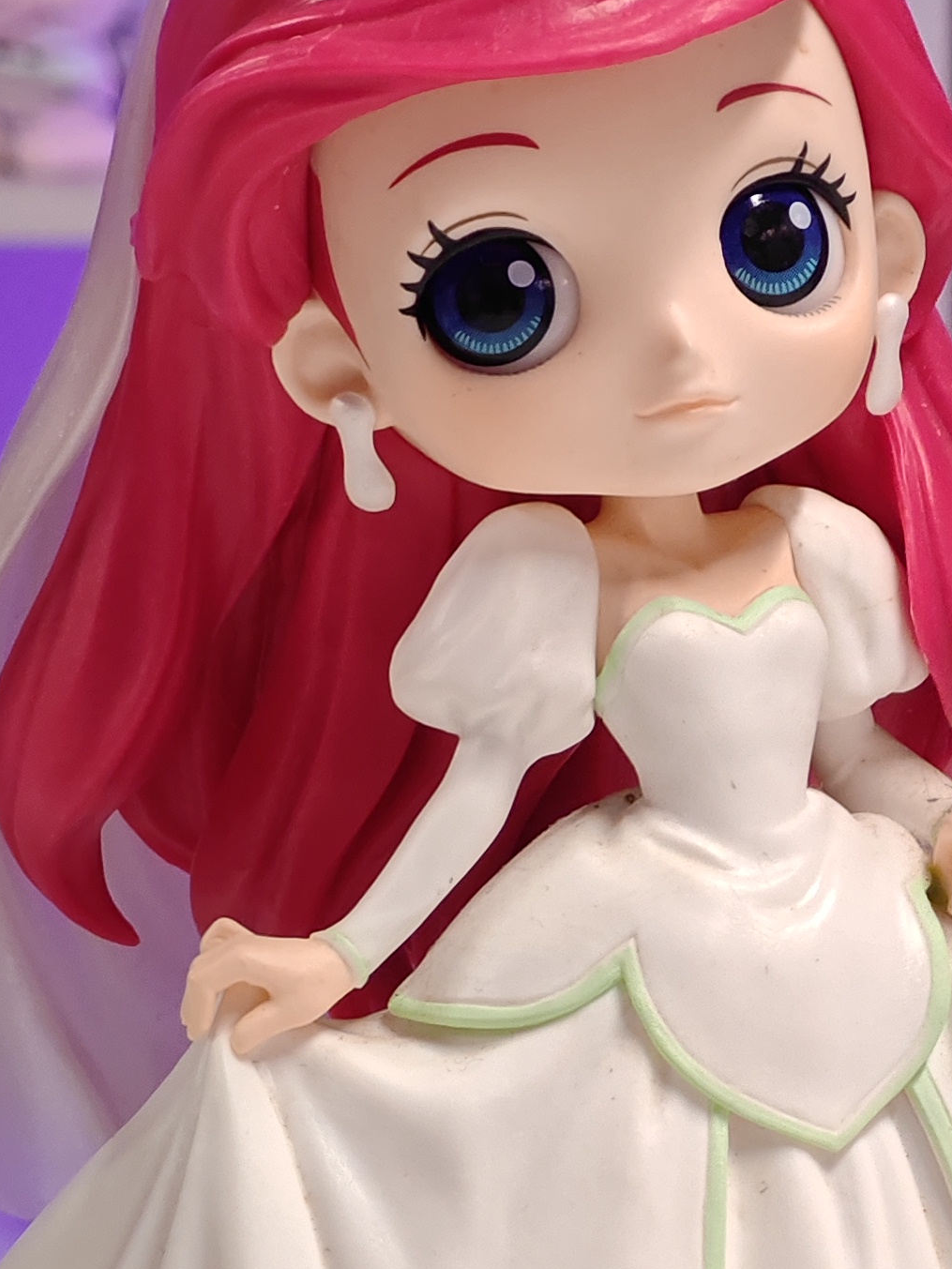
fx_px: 7076
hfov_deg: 7.7
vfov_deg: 10.2
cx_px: 929
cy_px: 868
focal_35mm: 193
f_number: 2.4
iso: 800
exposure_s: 1/33.3
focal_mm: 7.48
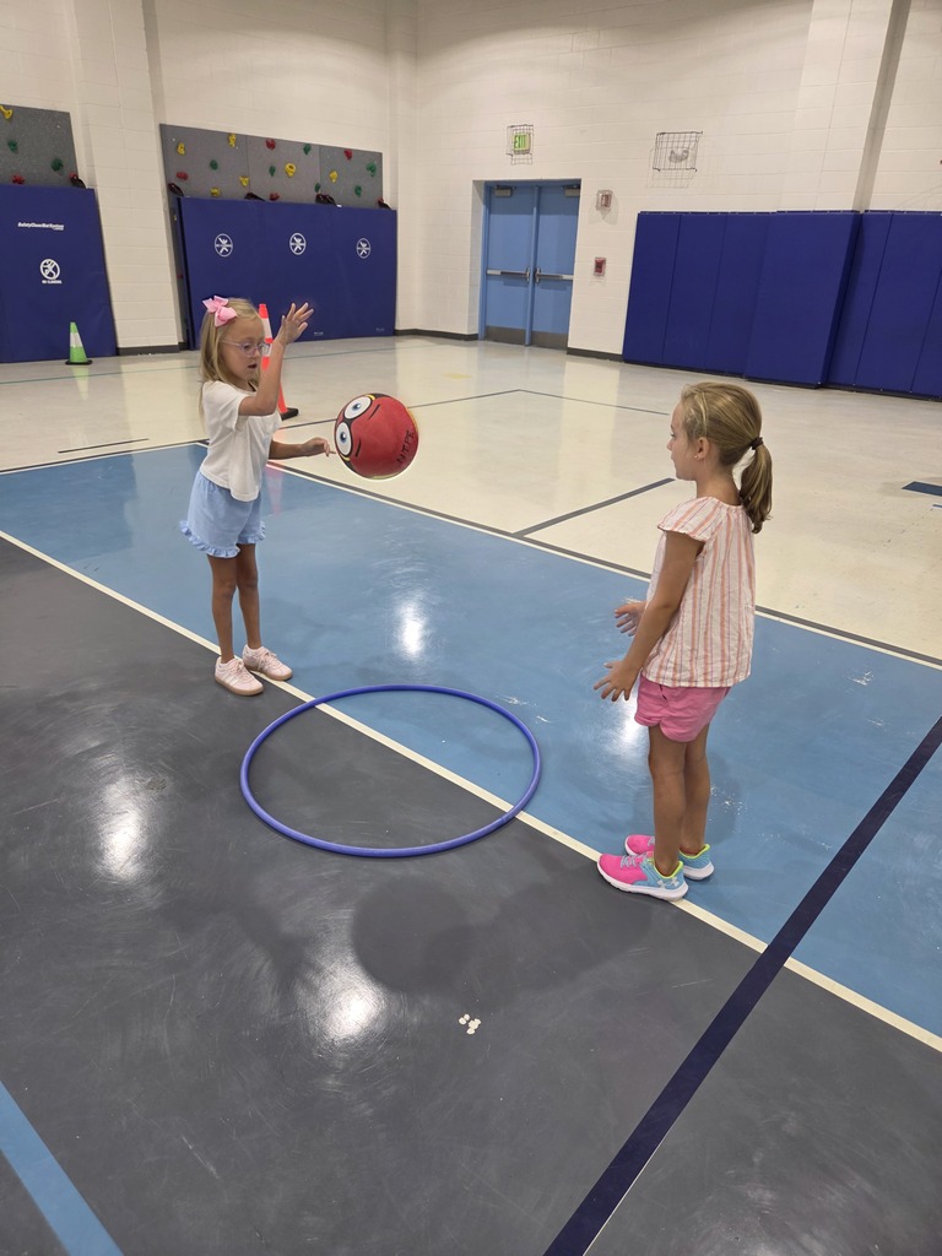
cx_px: 471
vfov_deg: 73.9
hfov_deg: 58.9
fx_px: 835
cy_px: 628
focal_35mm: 23
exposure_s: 1/120
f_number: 1.8
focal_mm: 5.4
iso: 125
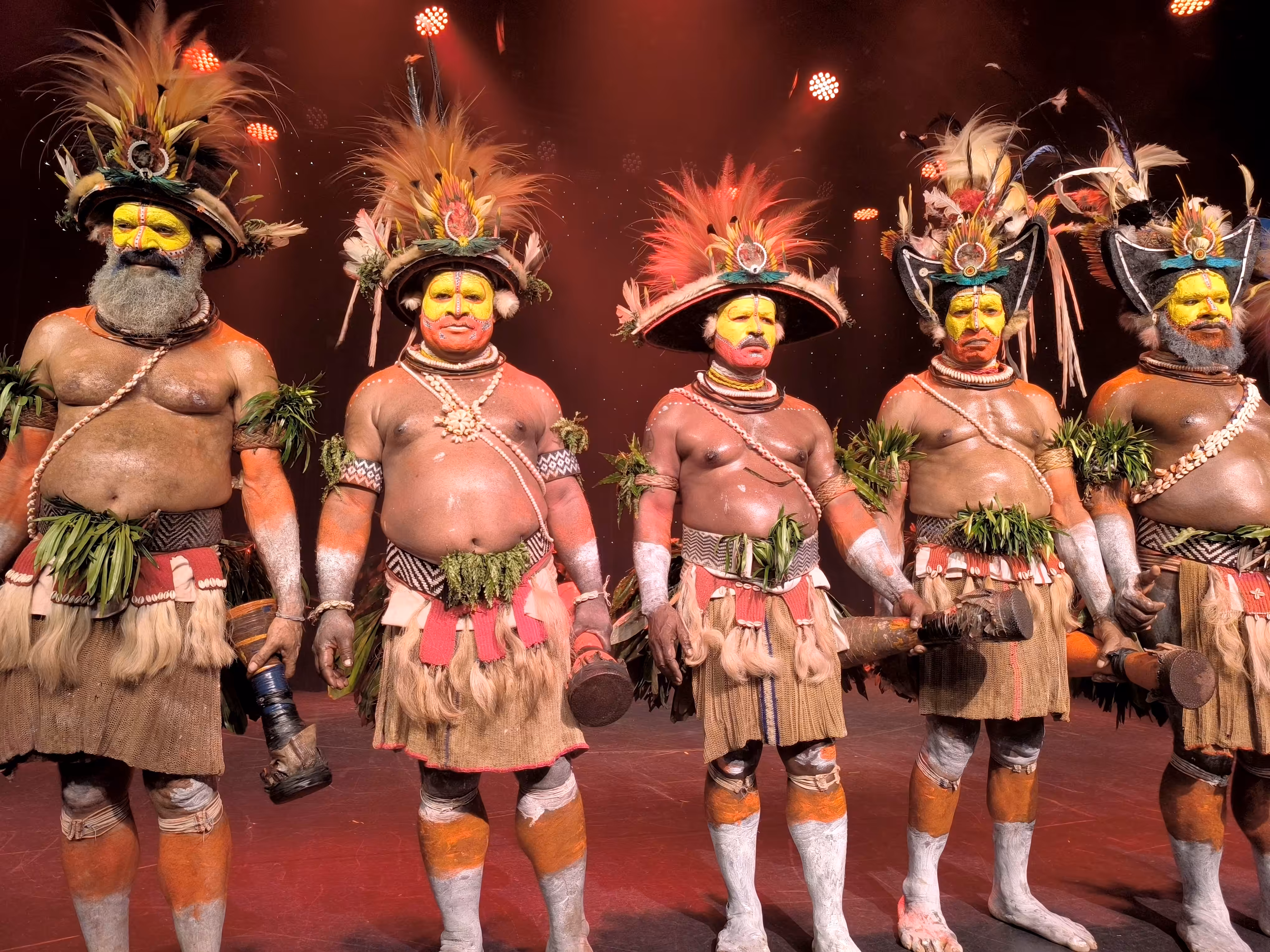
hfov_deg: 73.9
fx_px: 844
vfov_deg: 58.9
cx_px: 635
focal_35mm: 23
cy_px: 476
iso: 640
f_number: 1.65
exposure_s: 1/50
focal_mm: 6.14
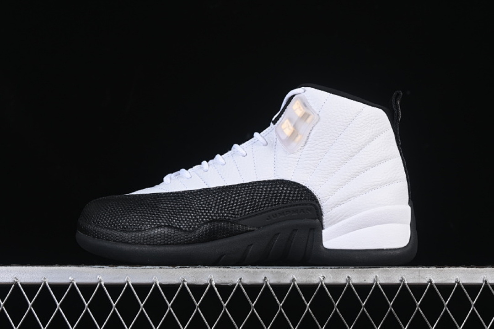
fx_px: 1029
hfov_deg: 27.0
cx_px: 247
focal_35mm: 75
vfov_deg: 18.2
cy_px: 164
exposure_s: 1/60
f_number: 8
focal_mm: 50
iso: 160
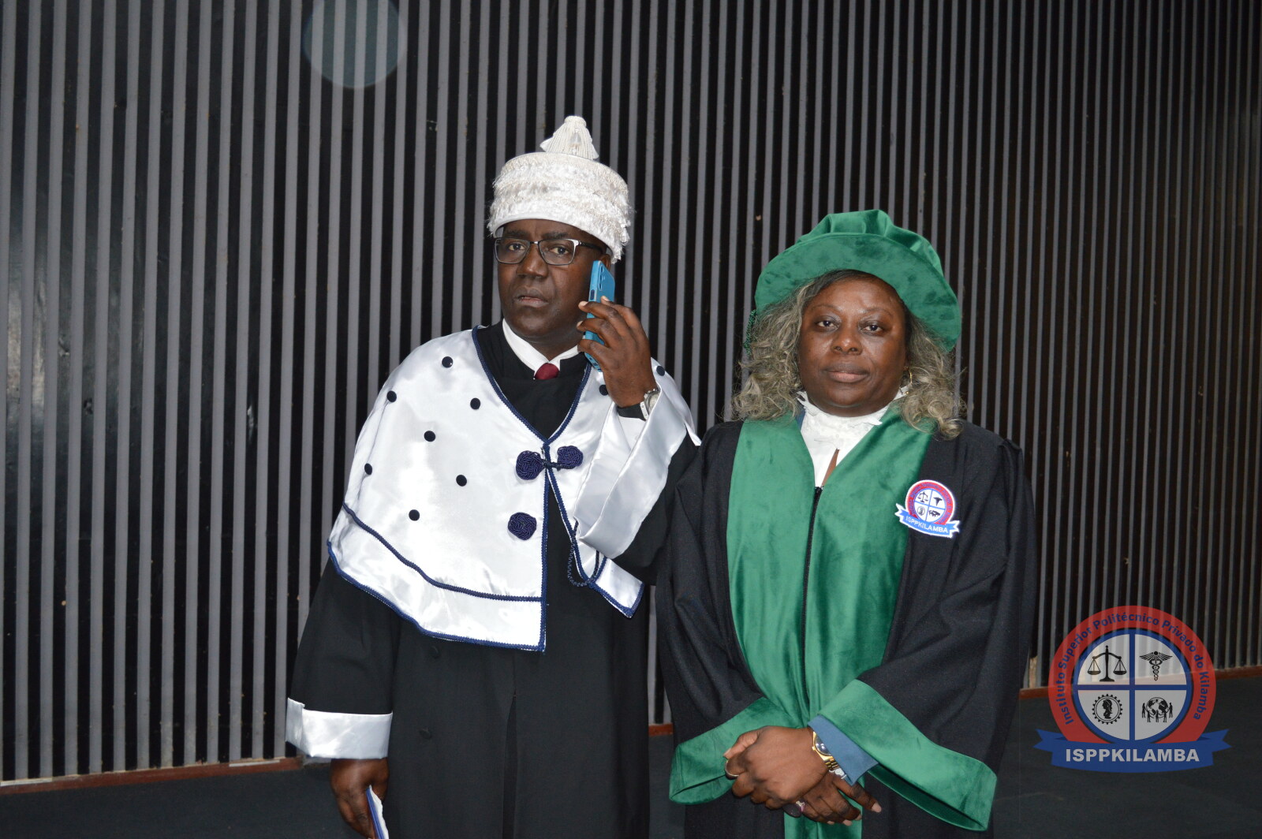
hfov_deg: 49.6
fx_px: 1366
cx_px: 631
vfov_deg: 34.2
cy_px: 420
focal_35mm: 39
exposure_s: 1/60
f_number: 4.2
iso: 720
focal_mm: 26
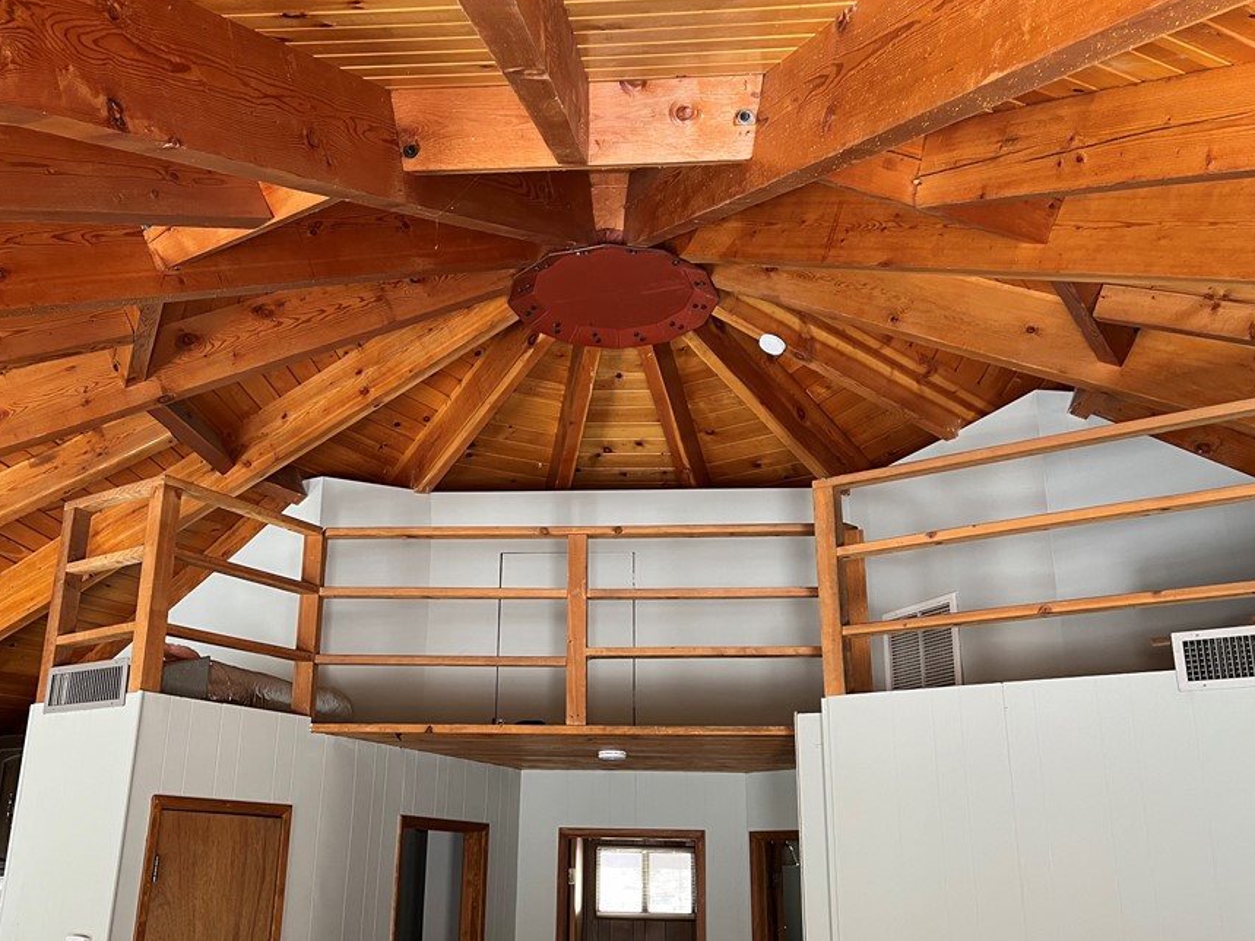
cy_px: 539
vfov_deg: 45.3
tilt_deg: +16.0
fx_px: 1124
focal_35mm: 31
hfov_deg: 58.2
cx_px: 564
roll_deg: -1.0
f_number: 1.6
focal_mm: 5.1
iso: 125
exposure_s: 1/64
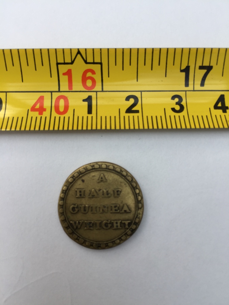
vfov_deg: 61.7
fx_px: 256
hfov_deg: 48.2
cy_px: 152
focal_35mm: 29
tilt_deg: -84.7
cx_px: 114
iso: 32
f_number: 2.2
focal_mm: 4.15
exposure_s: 1/101
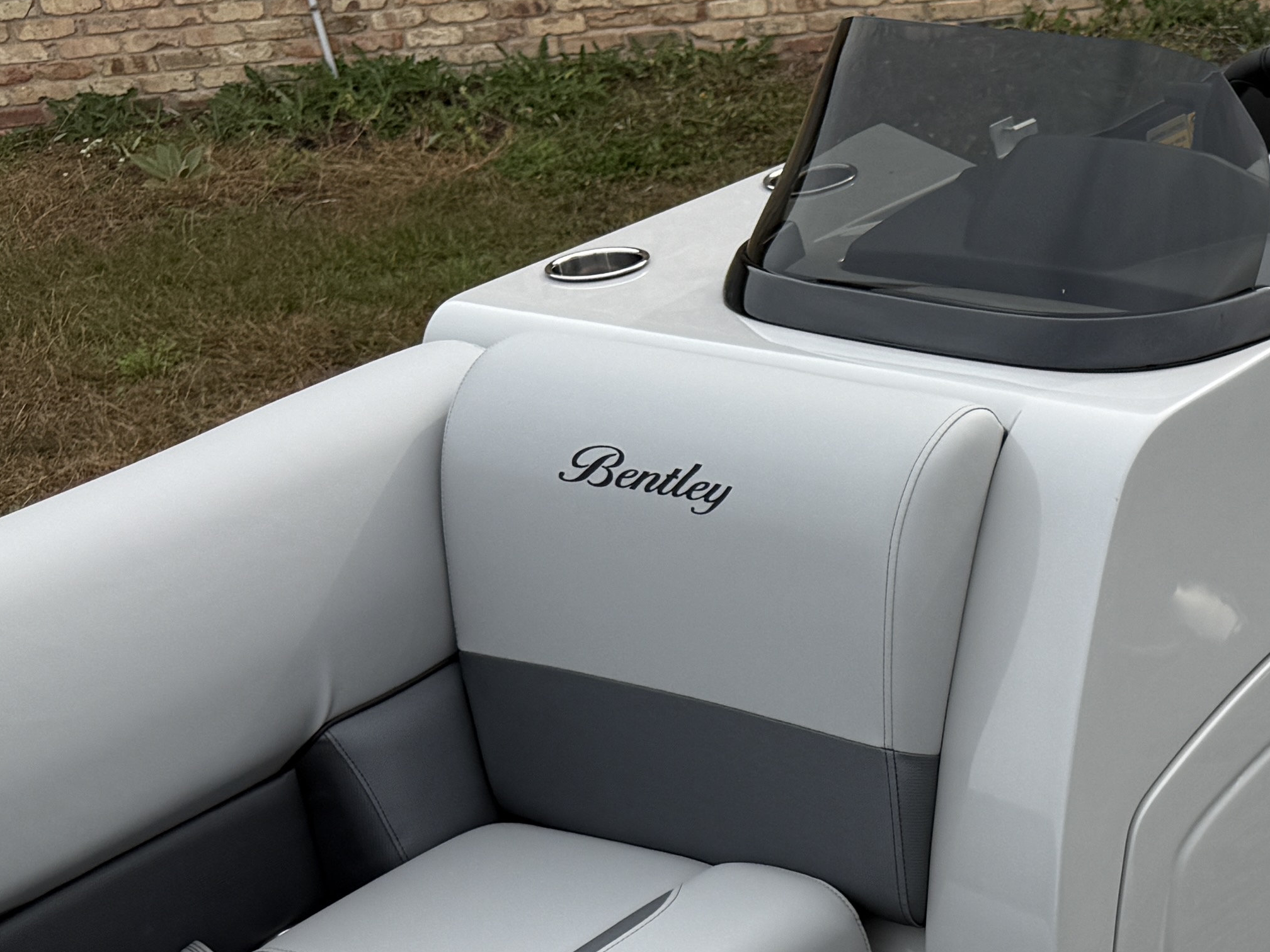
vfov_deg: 20.5
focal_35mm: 68
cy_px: 1070
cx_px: 1516
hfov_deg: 25.7
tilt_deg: -33.5
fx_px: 2495
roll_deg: +4.1
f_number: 1.78
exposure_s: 1/2053
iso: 80
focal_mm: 6.76
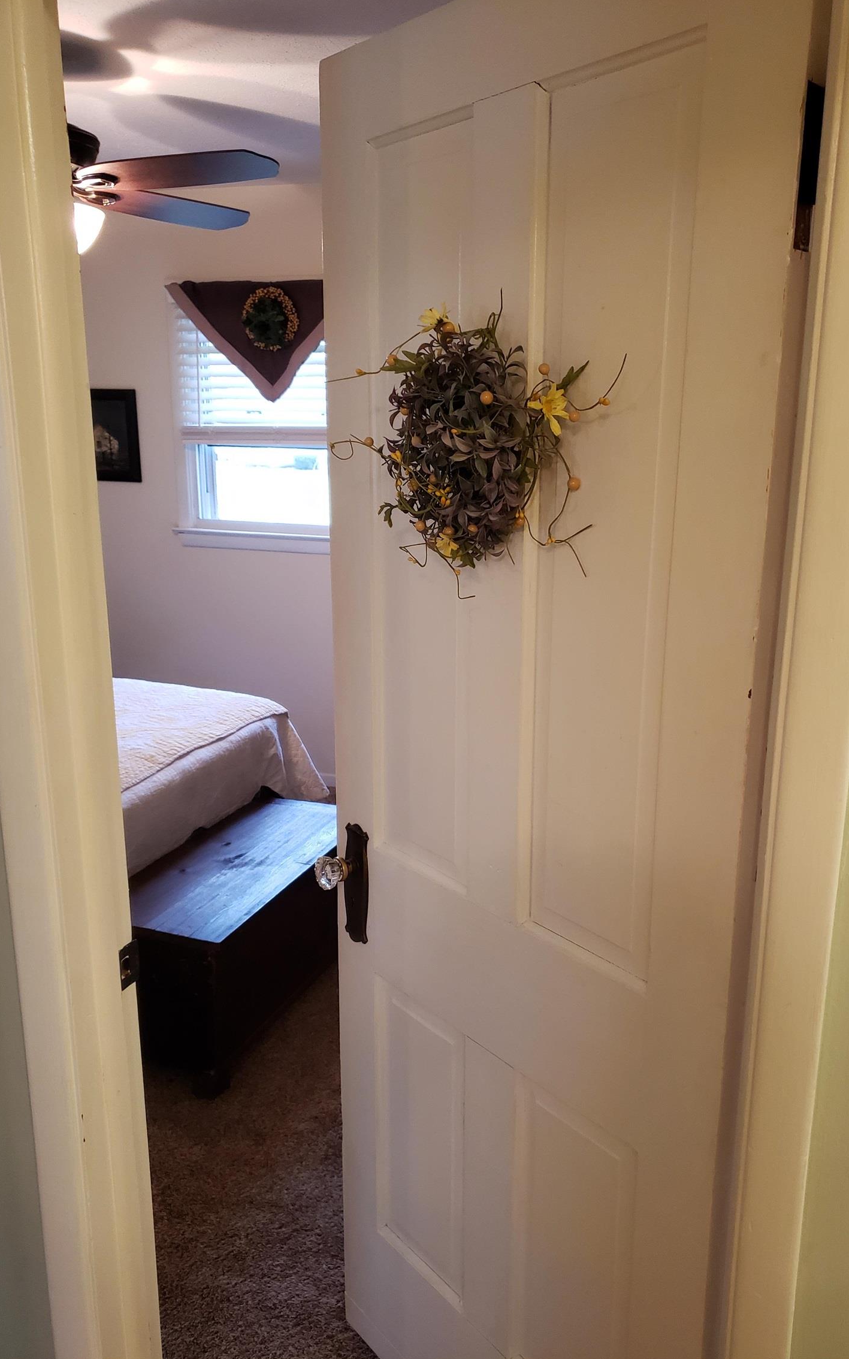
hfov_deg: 44.4
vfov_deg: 66.5
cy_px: 677
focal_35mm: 28
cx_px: 476
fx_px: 1037
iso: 320
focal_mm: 4.3
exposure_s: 1/60
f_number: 1.5
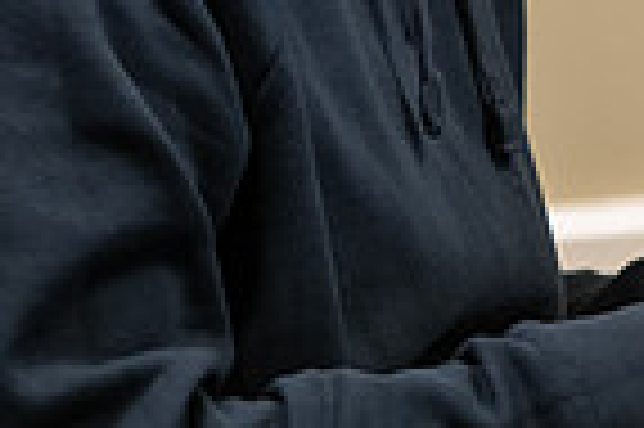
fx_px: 11257
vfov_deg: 2.2
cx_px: 658
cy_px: -282
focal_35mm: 630
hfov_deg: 3.3
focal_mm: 155
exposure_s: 1/200
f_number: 2.8
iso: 2500
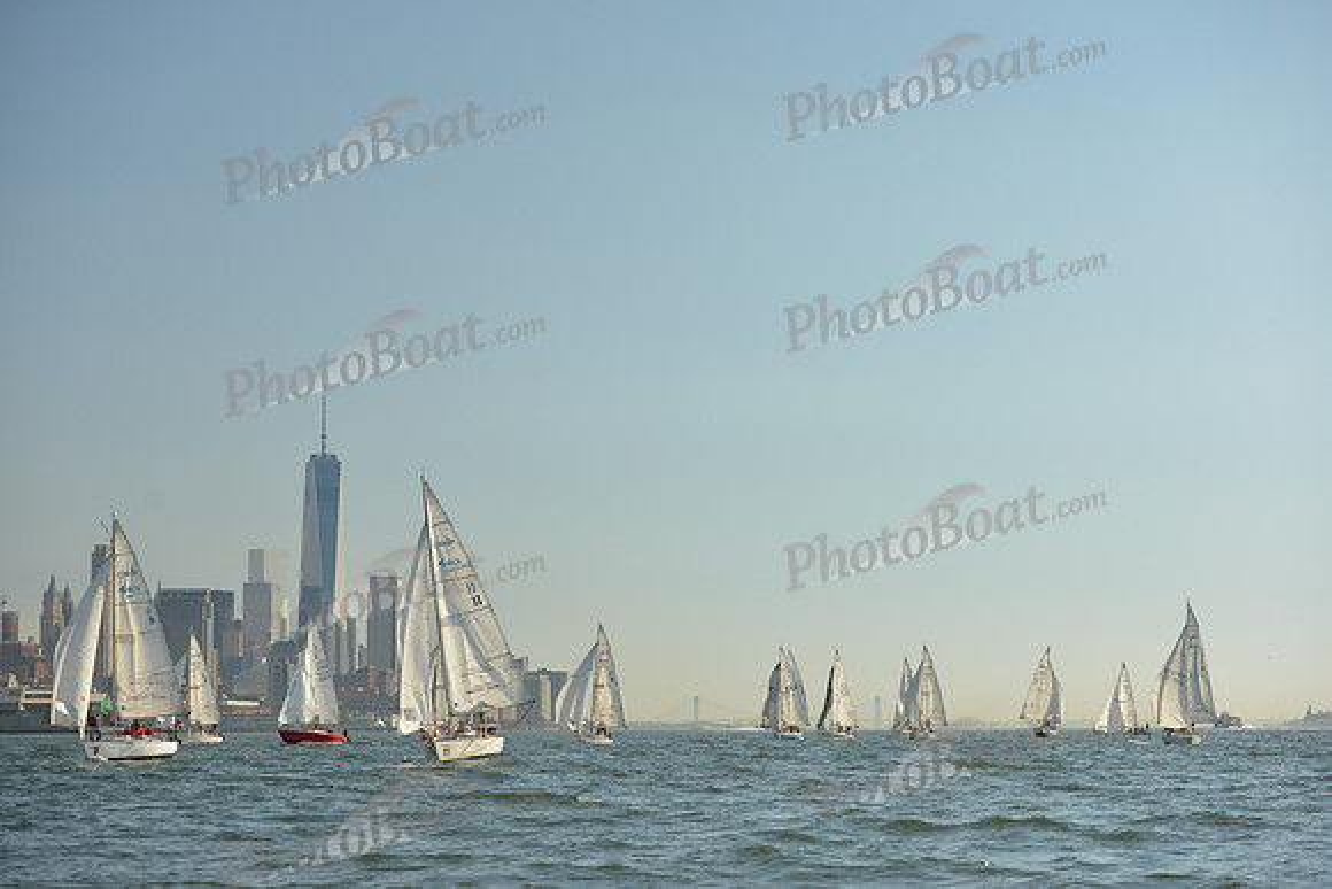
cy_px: 444
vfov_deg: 13.4
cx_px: 666
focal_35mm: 102
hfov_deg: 20.0
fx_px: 3775
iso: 400
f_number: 5.6
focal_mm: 102
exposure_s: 1/1250
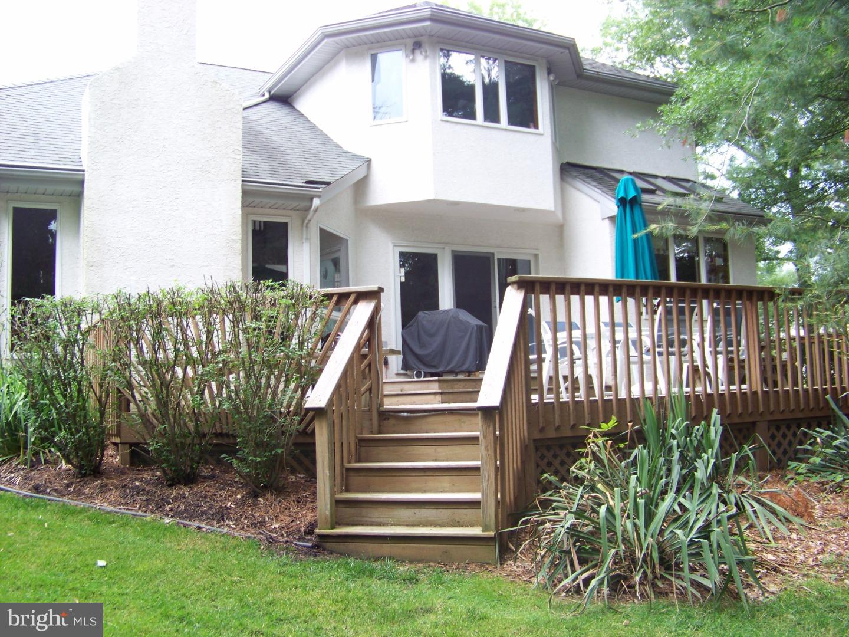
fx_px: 883
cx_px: 424
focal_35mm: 36
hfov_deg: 51.4
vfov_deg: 39.7
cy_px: 318
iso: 74
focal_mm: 5.85
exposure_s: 1/30
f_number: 2.8
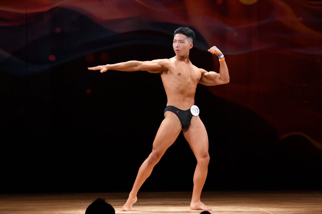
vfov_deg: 5.7
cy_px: 107
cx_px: 161
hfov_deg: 8.6
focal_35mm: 240
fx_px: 2146
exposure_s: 1/400
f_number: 5.6
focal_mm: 160
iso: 3200
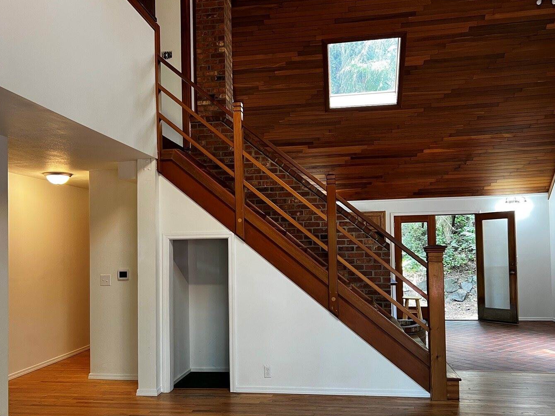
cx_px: 272
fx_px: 497
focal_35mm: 31
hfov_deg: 58.4
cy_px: 237
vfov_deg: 45.3
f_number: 1.5
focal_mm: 5.7
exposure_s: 1/60
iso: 100
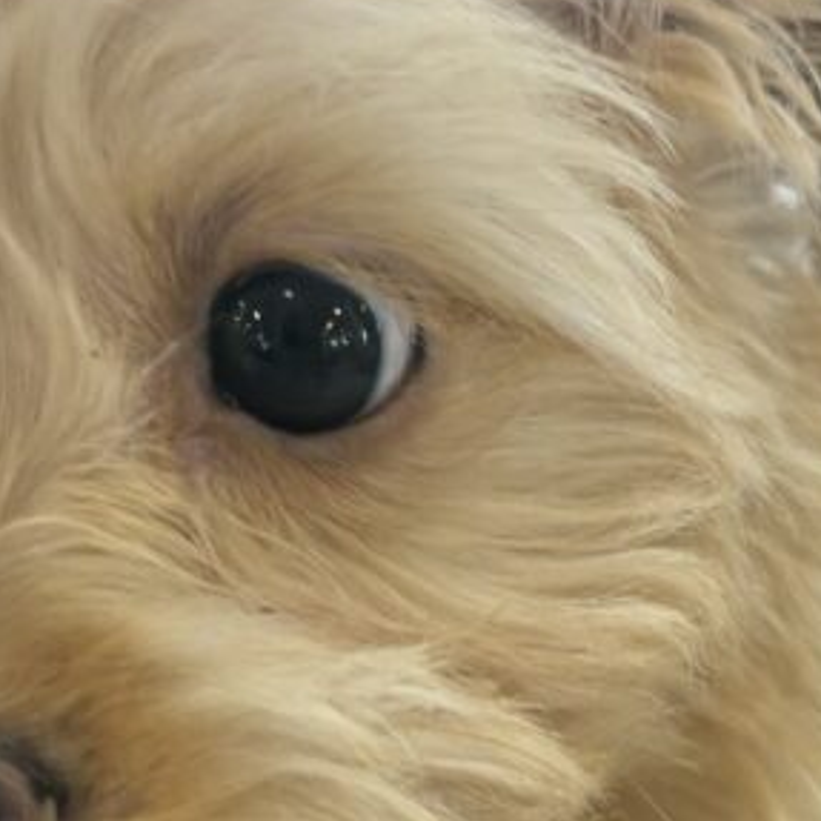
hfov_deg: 18.0
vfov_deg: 17.7
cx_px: 652
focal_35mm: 96
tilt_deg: -23.8
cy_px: 832
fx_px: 2576
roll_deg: -4.0
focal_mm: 5.96
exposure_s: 1/100
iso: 64
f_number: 1.6
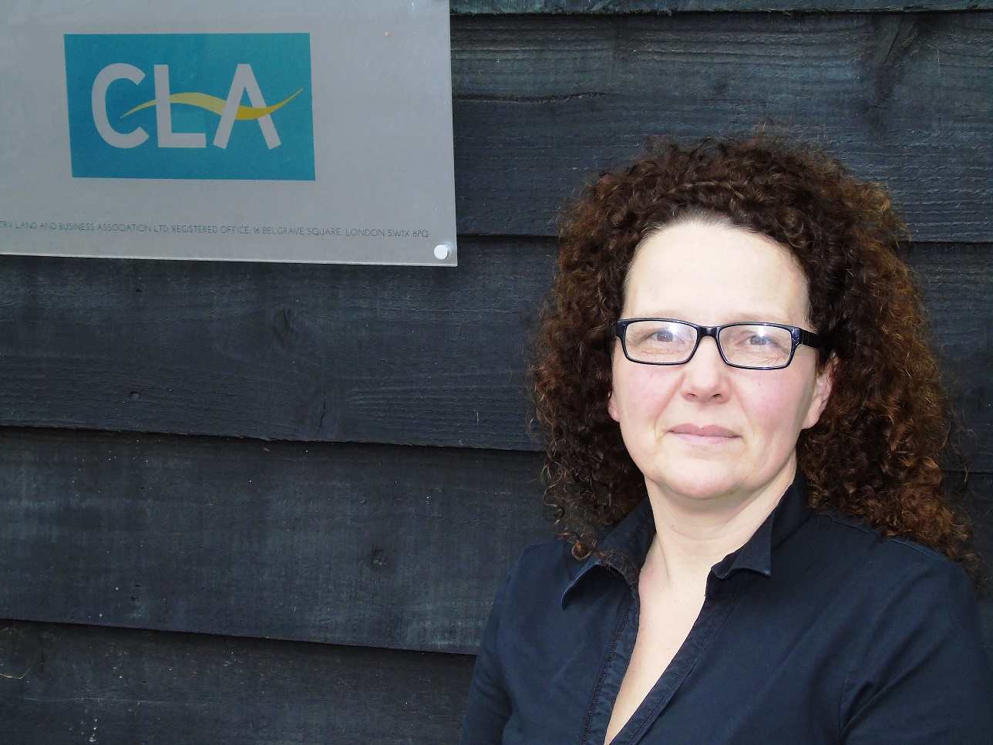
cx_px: 496
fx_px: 2352
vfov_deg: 18.0
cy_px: 372
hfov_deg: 23.8
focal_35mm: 82
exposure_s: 1/125
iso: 200
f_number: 4.1
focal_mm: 15
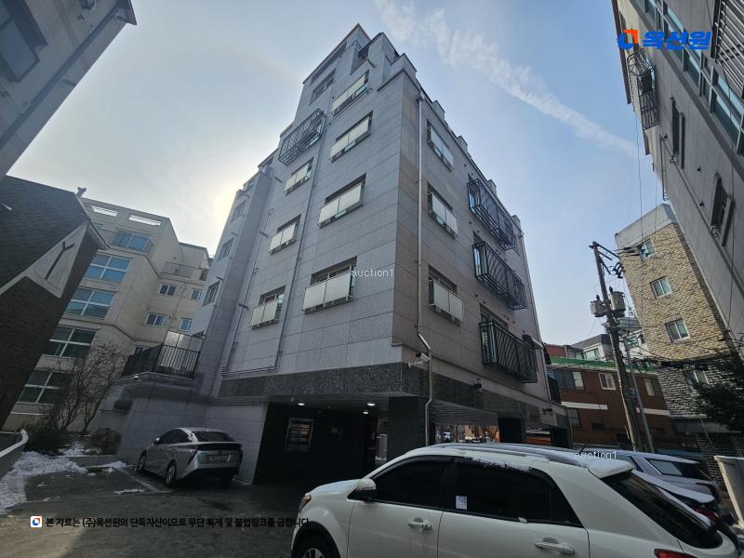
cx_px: 372
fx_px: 279
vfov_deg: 89.9
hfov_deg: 106.2
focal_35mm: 13
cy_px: 279
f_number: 2.2
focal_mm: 2.2
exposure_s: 1/2657
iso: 50
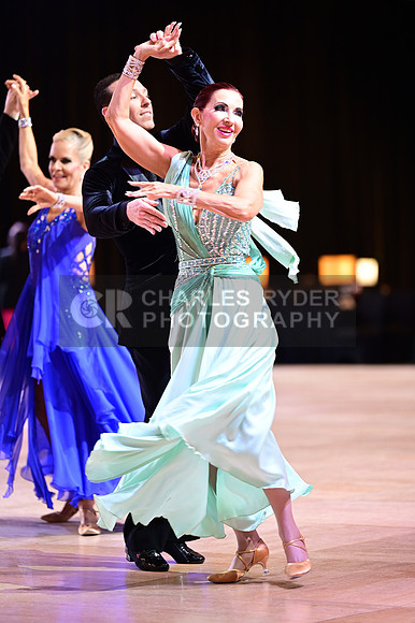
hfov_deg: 9.1
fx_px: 2597
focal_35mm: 150
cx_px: 208
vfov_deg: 13.7
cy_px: 312
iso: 2000
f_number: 2.8
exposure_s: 1/320
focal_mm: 150
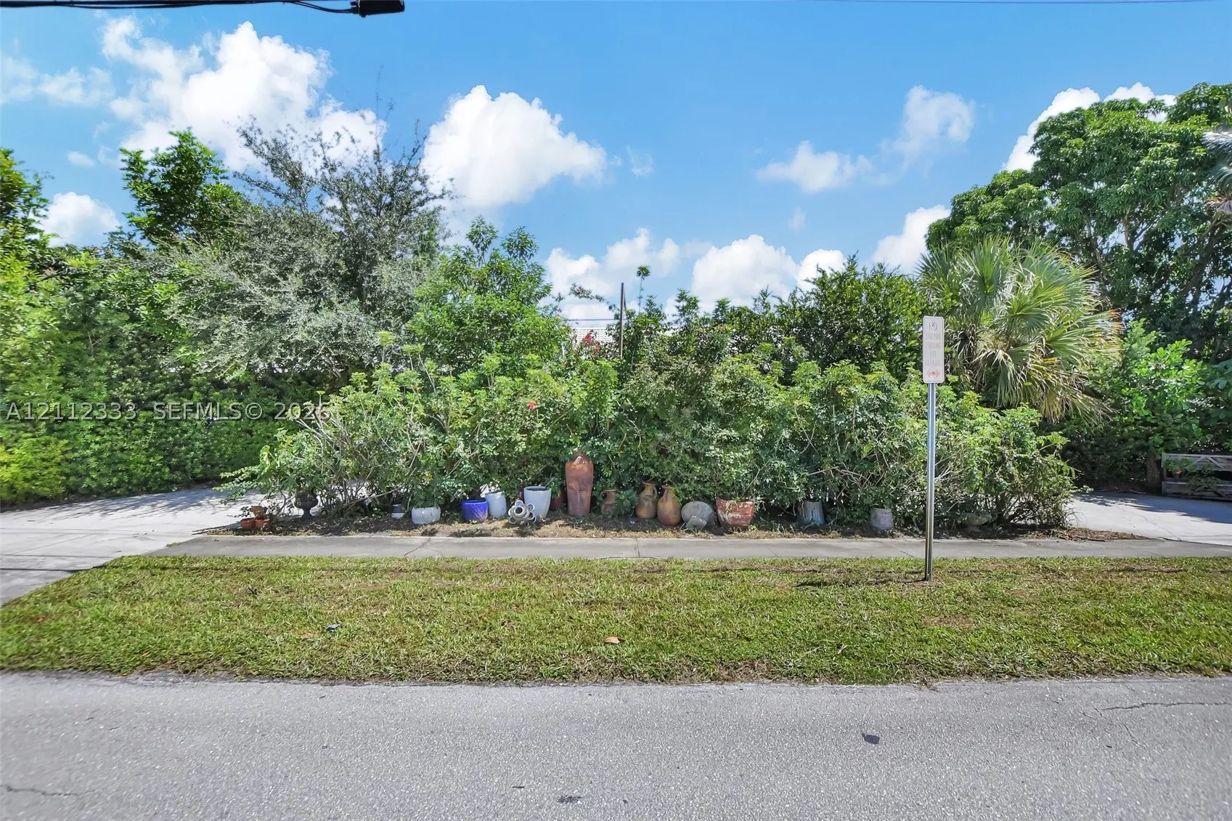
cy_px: 410
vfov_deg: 77.3
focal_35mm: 15
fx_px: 513
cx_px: 616
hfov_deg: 100.4
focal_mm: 10
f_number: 8
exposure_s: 1/4000
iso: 1000
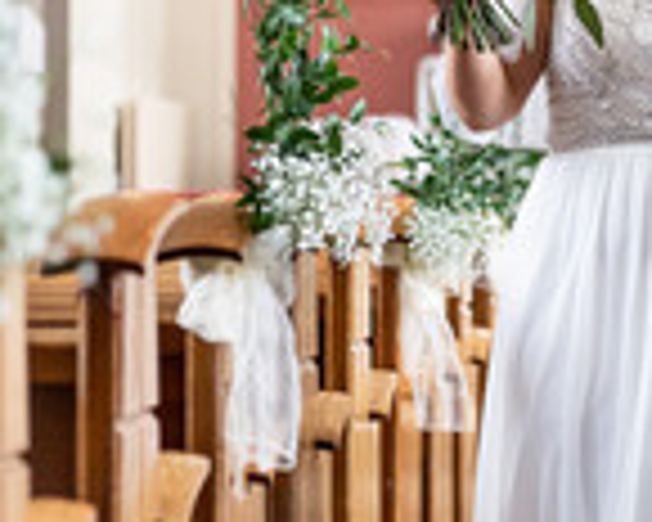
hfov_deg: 8.6
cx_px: 709
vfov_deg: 7.0
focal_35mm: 222
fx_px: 4284
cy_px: 167
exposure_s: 1/250
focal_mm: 70
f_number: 2.8
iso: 1000
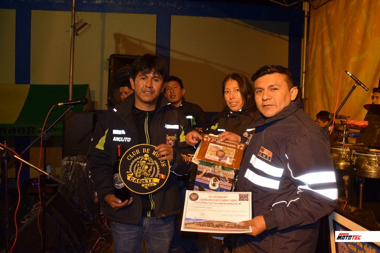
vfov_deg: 40.0
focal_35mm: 33
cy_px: 126
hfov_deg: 57.2
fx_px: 348
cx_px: 190
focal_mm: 22
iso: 800
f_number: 4.5
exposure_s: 1/80
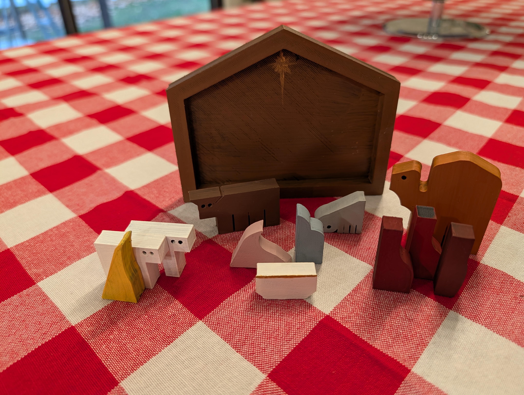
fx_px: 364
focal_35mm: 24
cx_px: 262
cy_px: 198
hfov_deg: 71.5
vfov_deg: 56.9
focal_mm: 6.9
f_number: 1.68
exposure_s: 1/30
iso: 159
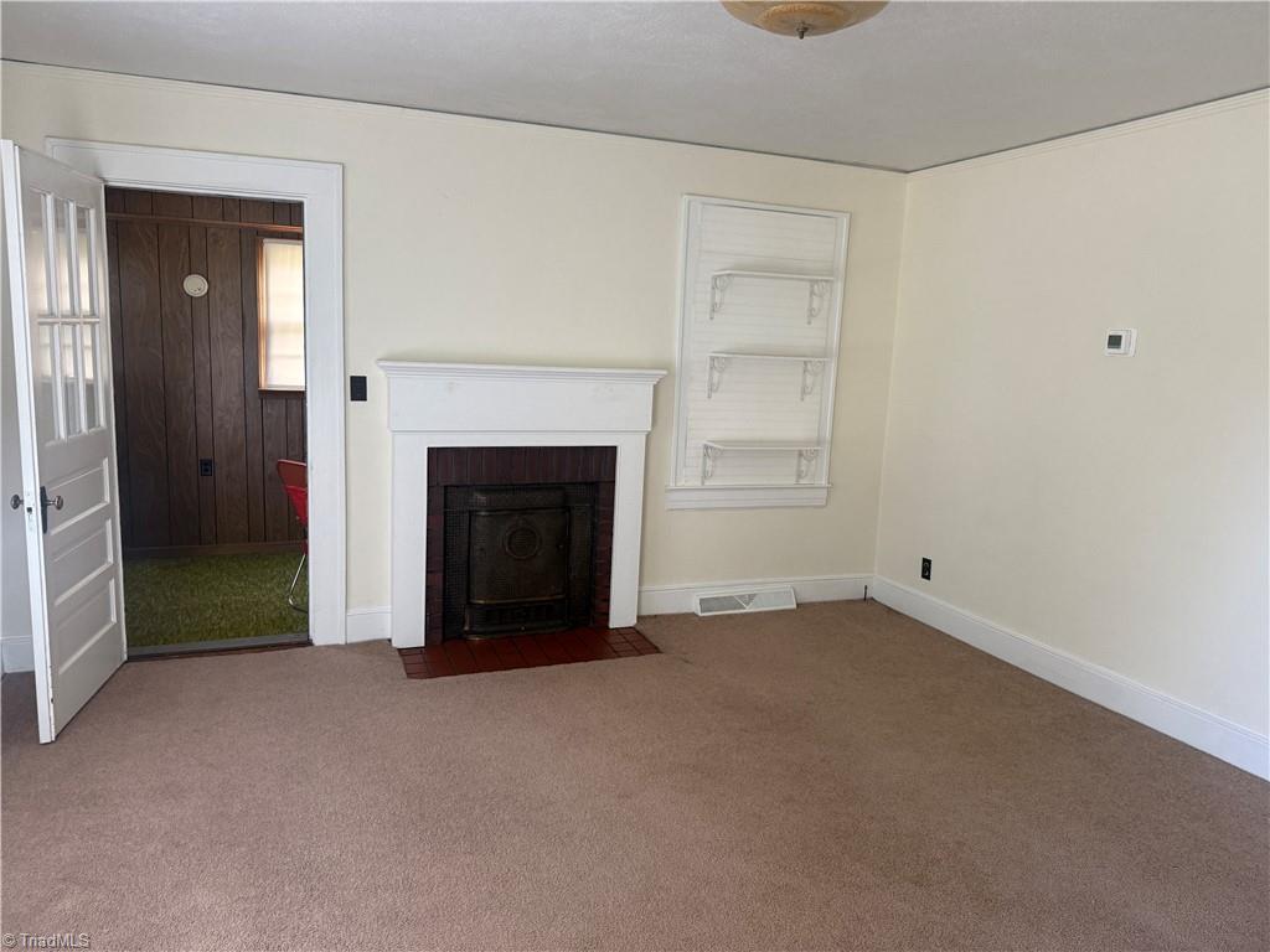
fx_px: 881
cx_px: 635
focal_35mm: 24
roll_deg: -2.1
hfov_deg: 71.6
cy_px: 476
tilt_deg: -7.9
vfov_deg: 56.8
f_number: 1.78
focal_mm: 6.76
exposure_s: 1/67
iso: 200
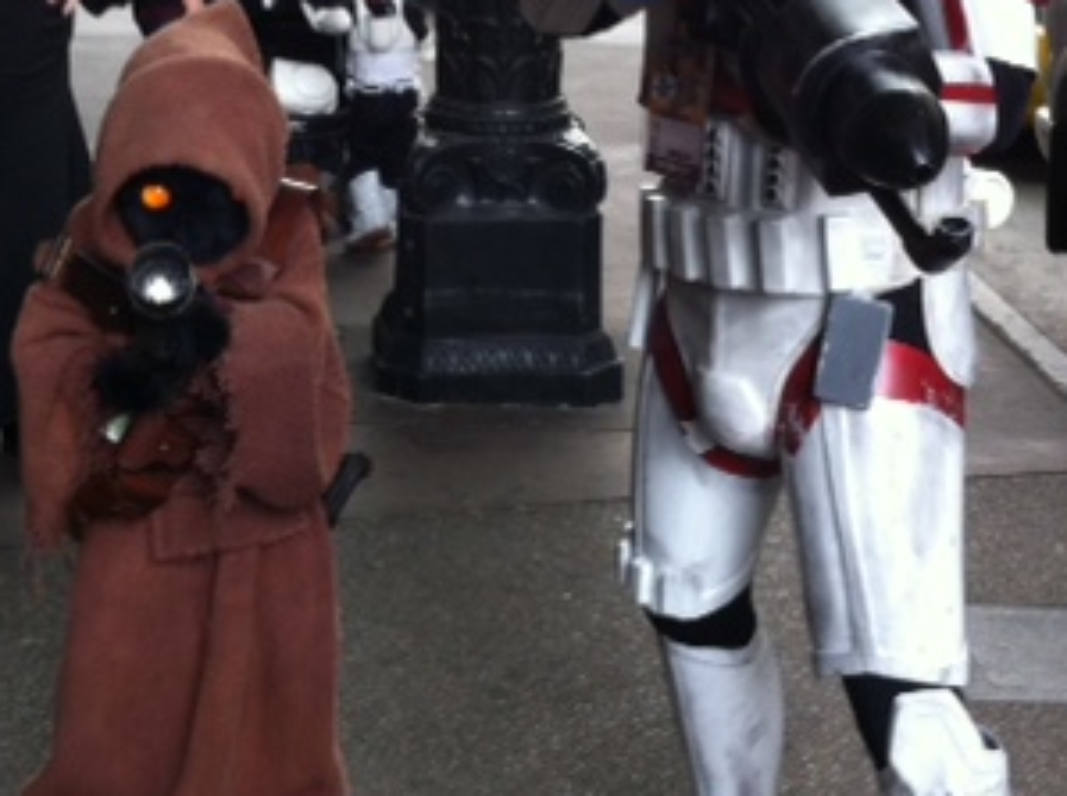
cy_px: 143
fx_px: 2307
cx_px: 478
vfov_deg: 19.3
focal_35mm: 75
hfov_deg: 26.0
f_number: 2.8
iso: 80
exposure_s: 1/40
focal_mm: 3.85
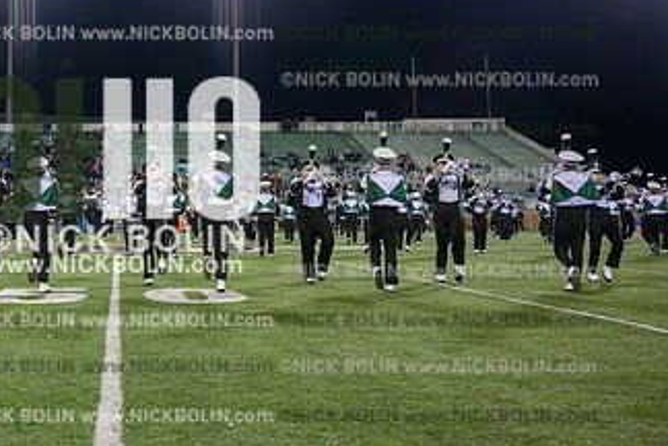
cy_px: 177
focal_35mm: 43
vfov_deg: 31.1
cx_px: 113
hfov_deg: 42.9
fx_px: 798
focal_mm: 24
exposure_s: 1/1000
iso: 5000
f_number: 4
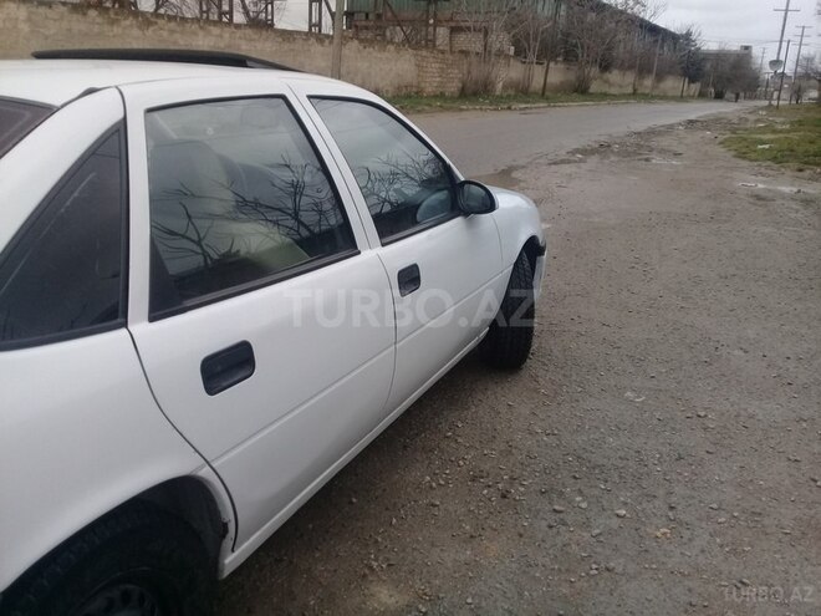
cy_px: 308
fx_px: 735
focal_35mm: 31
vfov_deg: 45.4
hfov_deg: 58.4
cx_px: 410
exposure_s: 1/60
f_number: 2.2
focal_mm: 3.3
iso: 50
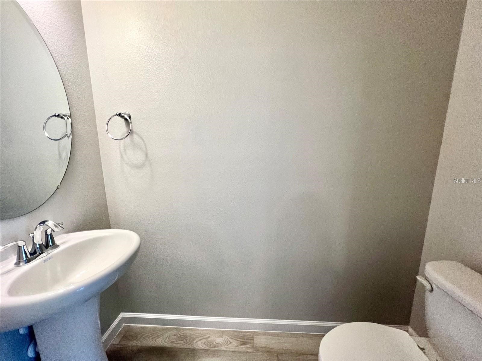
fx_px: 181
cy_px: 180
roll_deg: -0.2
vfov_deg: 89.9
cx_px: 241
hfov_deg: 106.2
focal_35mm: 13
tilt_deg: -10.6
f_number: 1.8
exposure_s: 1/120
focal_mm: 1.57
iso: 200
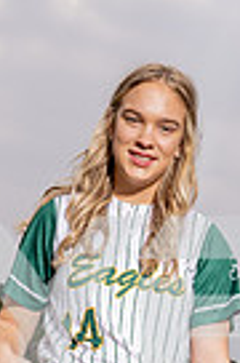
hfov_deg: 10.0
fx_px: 1367
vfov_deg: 14.4
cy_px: 488
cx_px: 115
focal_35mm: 136
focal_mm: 41
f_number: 7.1
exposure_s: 1/250
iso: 100
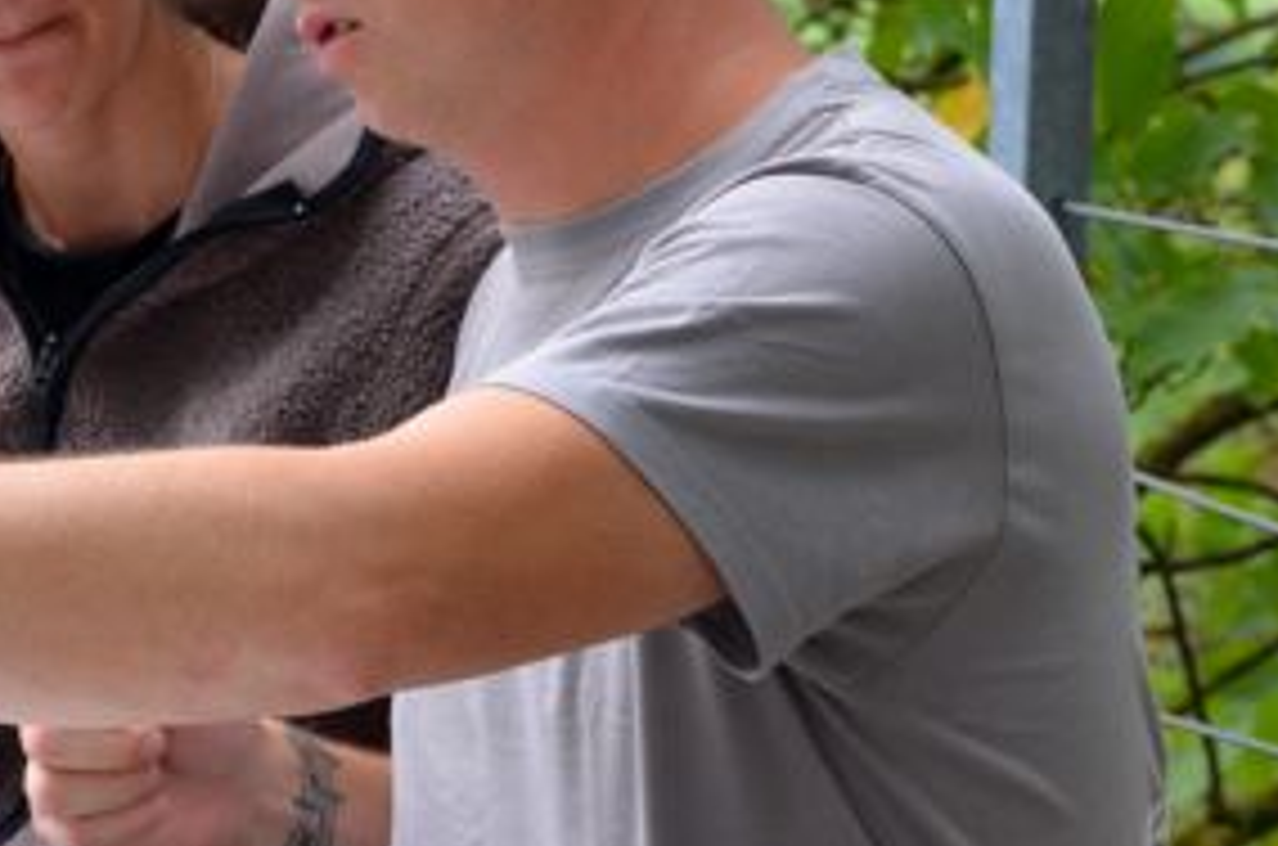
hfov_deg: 11.1
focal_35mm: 185
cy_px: 450
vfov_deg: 7.4
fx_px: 6553
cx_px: 562
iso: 200
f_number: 5.6
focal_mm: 50
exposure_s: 1/125
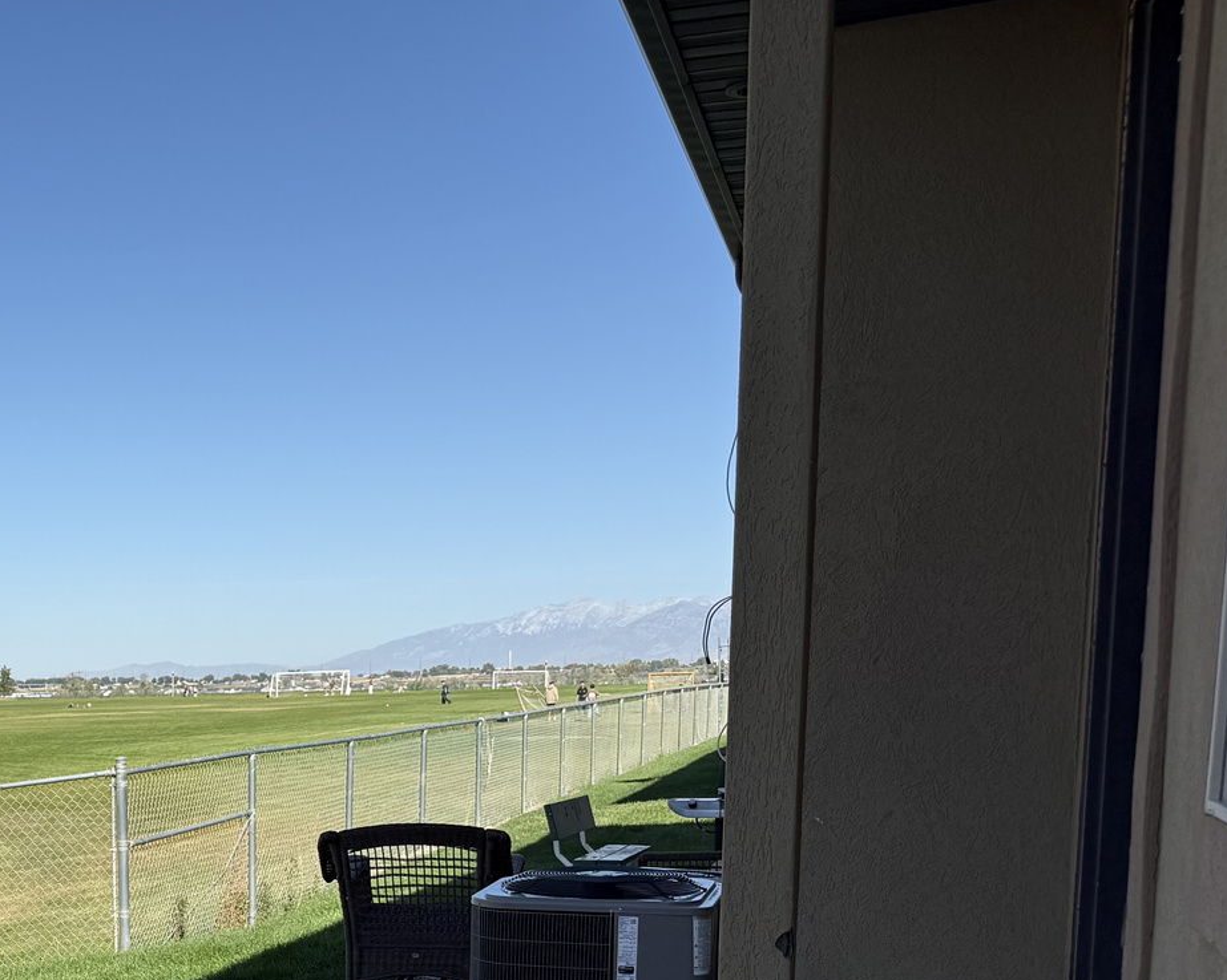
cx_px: -118
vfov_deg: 27.8
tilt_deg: -7.8
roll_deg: +0.7
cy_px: 924
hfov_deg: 31.9
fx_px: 1888
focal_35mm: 52
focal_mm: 6.76
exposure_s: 1/4975
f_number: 1.78
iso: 80
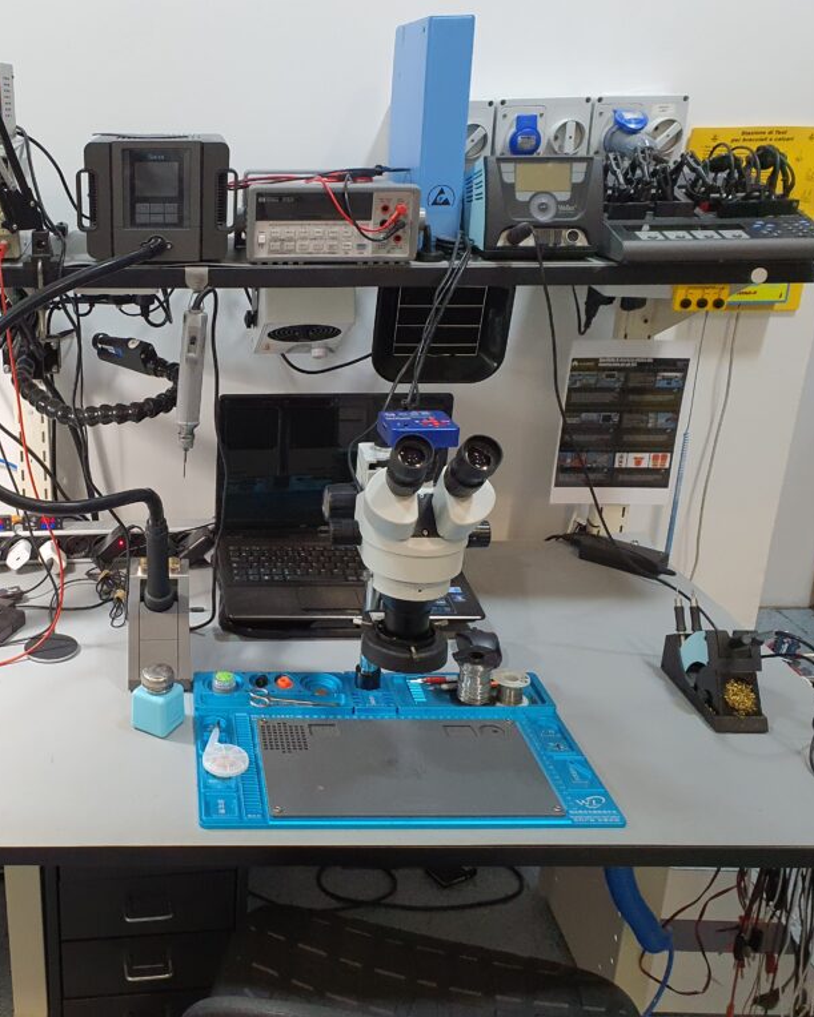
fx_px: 1024
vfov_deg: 52.8
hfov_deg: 41.8
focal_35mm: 34
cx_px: 183
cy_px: 507
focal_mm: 4.3
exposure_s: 1/100
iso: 320
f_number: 2.4
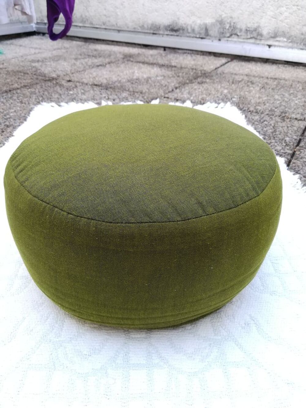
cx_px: 153
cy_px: 204
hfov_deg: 53.1
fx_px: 306
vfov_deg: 67.3
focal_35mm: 26
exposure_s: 1/50
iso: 64
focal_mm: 3.83
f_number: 2.2
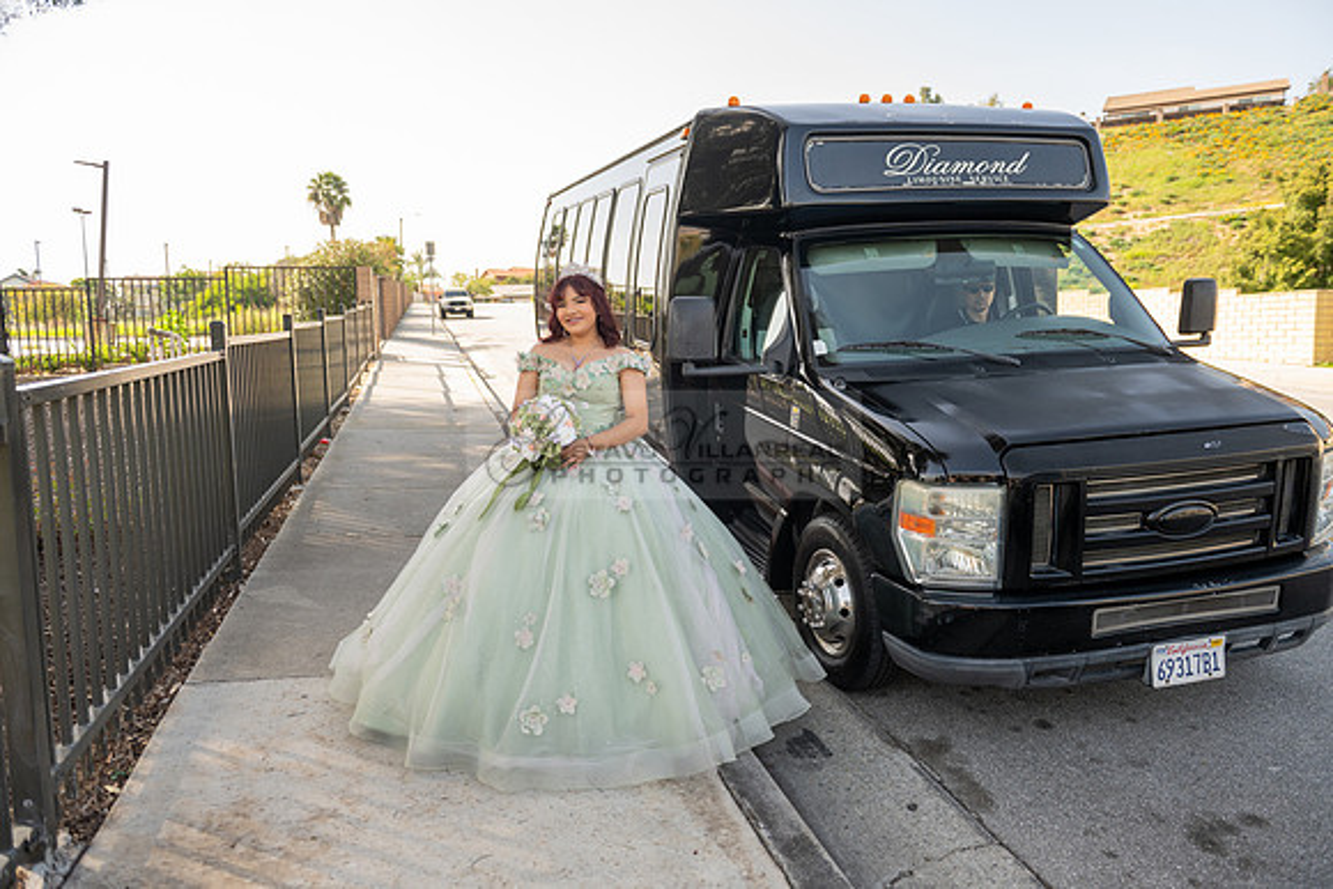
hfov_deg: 73.7
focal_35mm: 24
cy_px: 444
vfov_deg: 53.2
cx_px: 666
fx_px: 889
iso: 200
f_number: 3.5
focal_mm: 24
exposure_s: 1/500
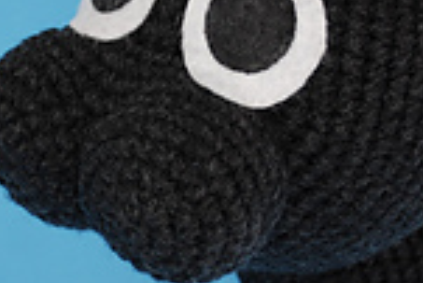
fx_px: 2612
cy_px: 90
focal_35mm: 222
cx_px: 162
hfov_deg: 9.3
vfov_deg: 6.2
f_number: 4.2
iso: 100
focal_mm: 35
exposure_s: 1/50
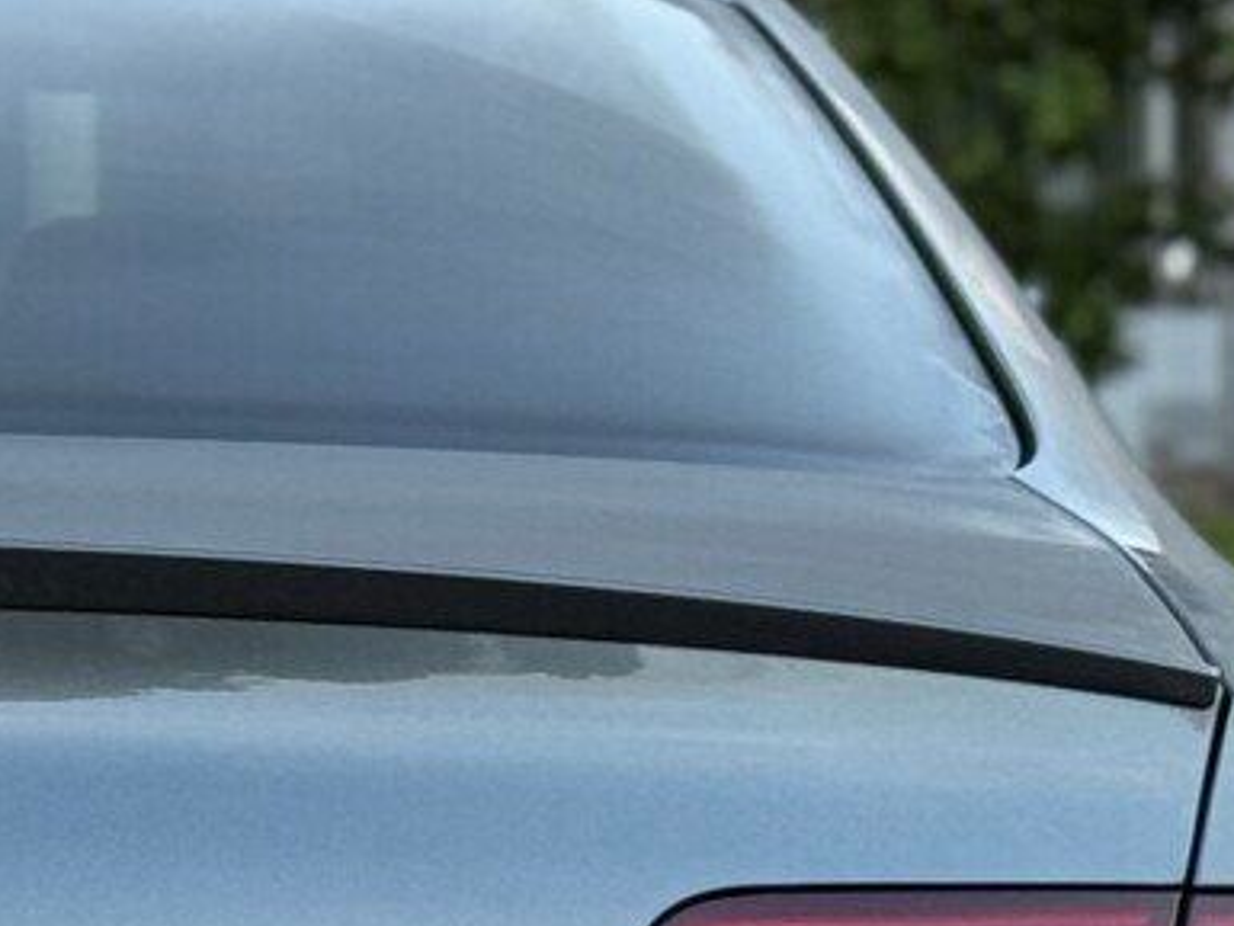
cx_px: -631
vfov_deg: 6.1
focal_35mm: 243
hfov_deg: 8.0
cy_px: 1001
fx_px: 8665
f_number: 1.78
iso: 100
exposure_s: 1/68
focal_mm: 6.76
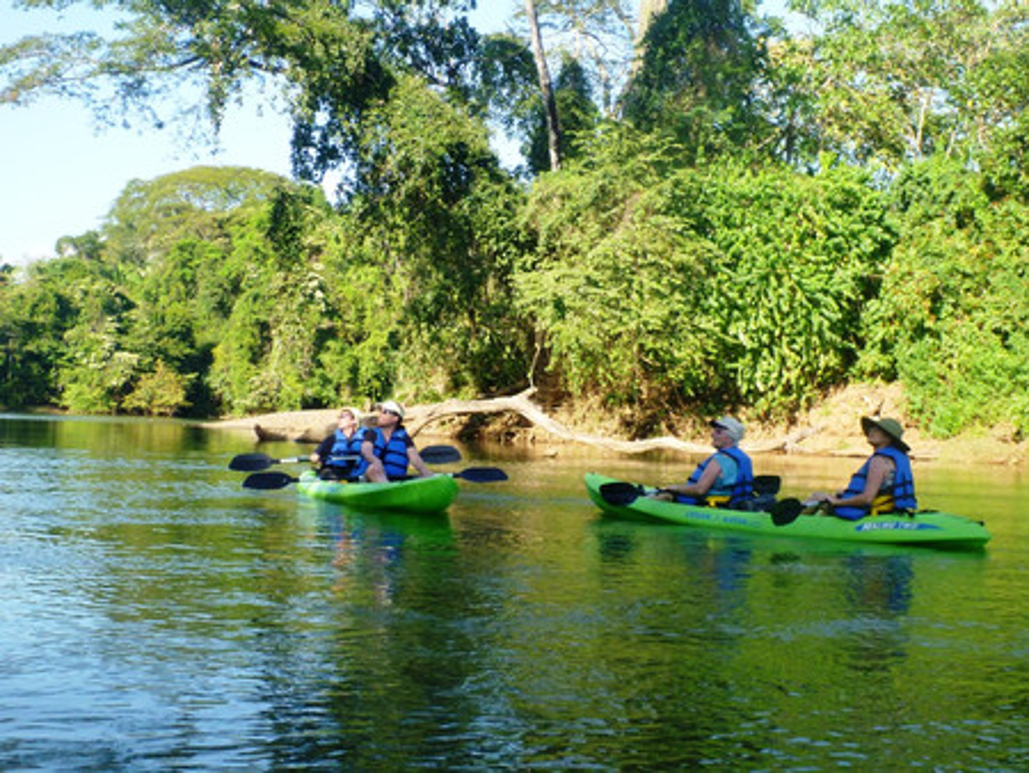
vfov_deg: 30.9
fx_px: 1398
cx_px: 514
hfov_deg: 40.4
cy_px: 386
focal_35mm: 47
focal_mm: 8.4
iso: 400
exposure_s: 1/500
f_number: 4.5
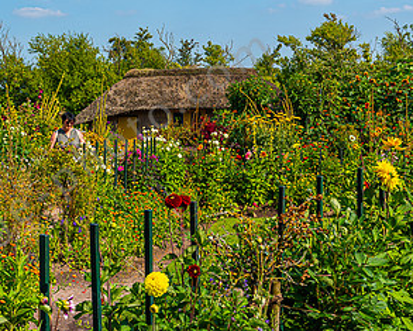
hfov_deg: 28.4
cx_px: 72
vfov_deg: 23.5
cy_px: 170
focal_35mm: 65
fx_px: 795
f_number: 8
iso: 100
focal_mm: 35
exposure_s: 1/200
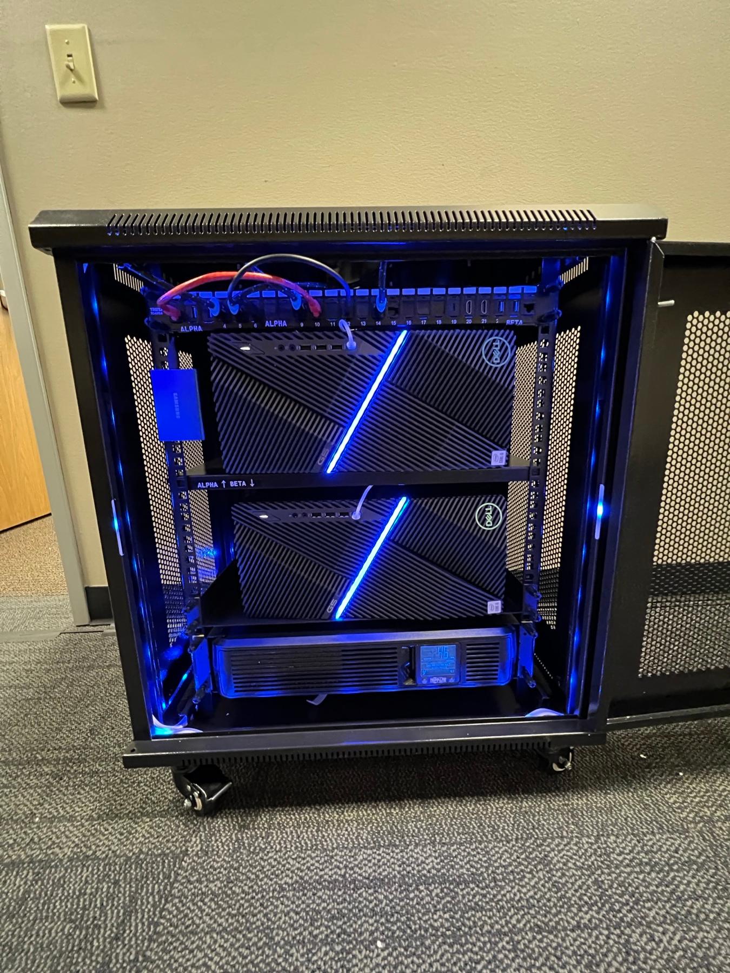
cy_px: 486
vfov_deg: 106.2
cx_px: 365
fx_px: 366
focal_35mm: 13
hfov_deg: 89.9
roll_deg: +1.8
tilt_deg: -12.5
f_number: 1.8
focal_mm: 1.57
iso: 2000
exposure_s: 1/30
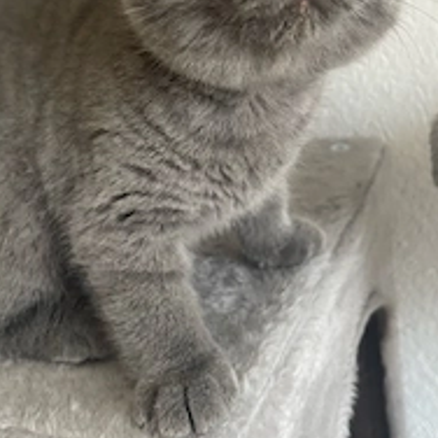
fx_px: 673
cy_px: 149
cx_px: 224
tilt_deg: -14.0
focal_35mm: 47
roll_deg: +5.8
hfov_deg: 36.1
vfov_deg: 35.7
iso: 200
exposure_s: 1/60
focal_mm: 5.1
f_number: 1.6
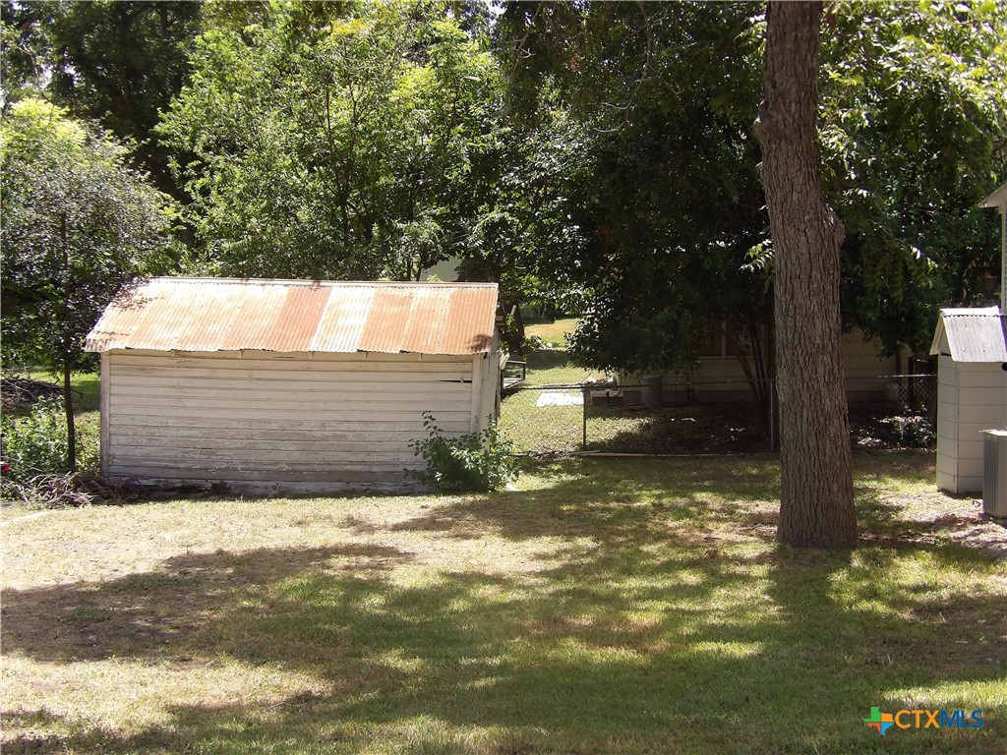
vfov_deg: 27.5
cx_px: 504
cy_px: 378
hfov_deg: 36.2
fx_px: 1542
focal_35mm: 53
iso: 100
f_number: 3.9
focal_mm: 9.5
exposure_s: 1/284
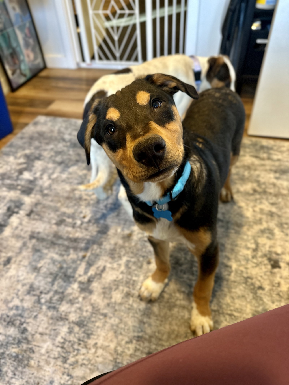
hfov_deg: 56.8
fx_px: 267
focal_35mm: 24
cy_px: 192
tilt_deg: -40.7
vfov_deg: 71.6
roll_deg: +4.4
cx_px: 144
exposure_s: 1/60
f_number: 1.78
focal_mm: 6.86
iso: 320
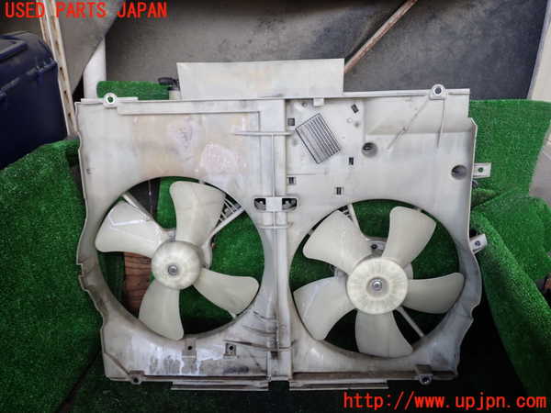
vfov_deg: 46.8
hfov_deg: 60.0
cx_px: 276
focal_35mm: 30
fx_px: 478
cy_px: 206
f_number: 2.3
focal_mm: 5.4
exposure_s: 1/100
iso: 100
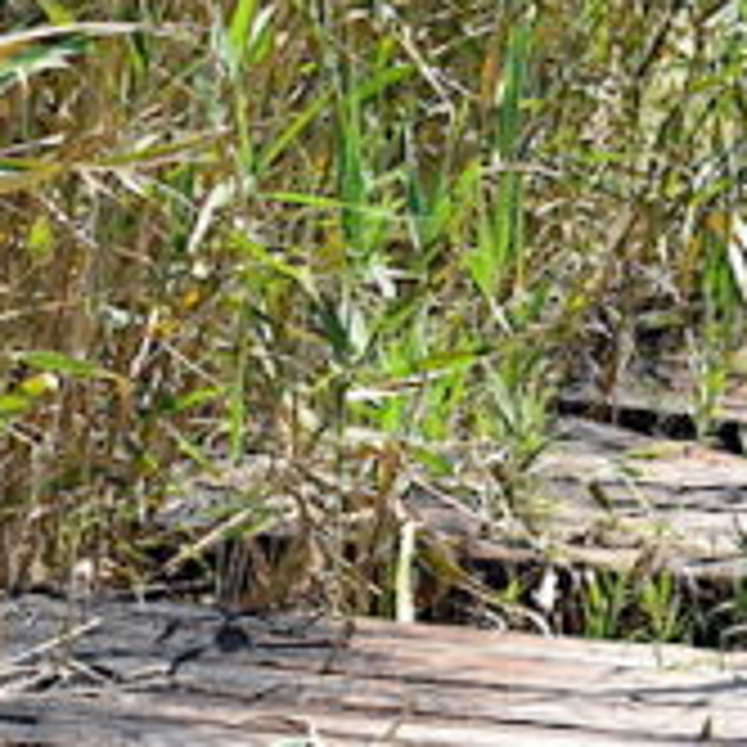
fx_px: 5053
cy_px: 356
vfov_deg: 8.5
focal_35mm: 207
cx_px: 400
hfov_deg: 8.5
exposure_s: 1/250
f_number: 8
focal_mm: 35
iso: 220
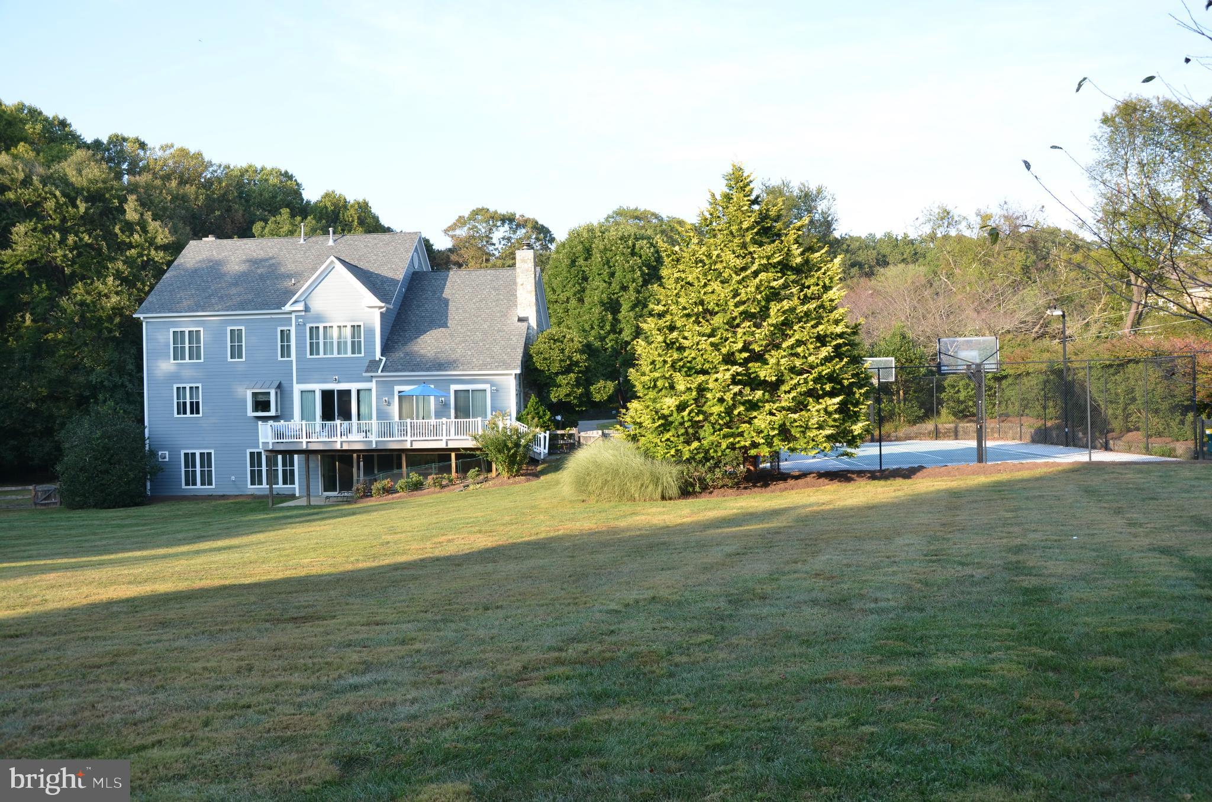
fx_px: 1058
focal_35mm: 32
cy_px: 401
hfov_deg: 59.6
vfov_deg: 41.5
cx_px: 606
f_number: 7.1
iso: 200
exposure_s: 1/200
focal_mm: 21
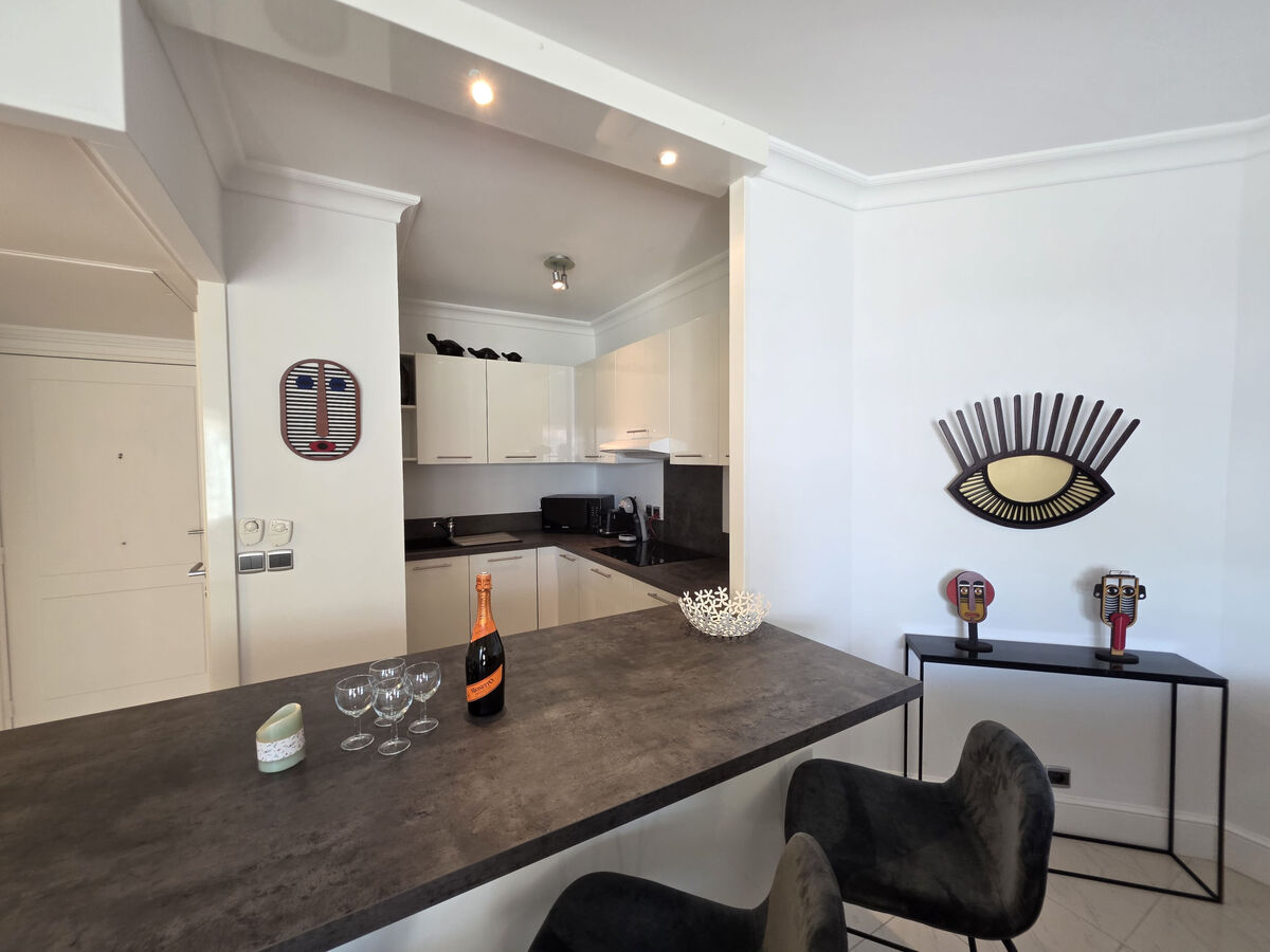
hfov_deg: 106.2
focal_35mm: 13
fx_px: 477
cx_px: 635
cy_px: 476
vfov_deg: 89.9
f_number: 1.9
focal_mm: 2.2
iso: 200
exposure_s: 1/100
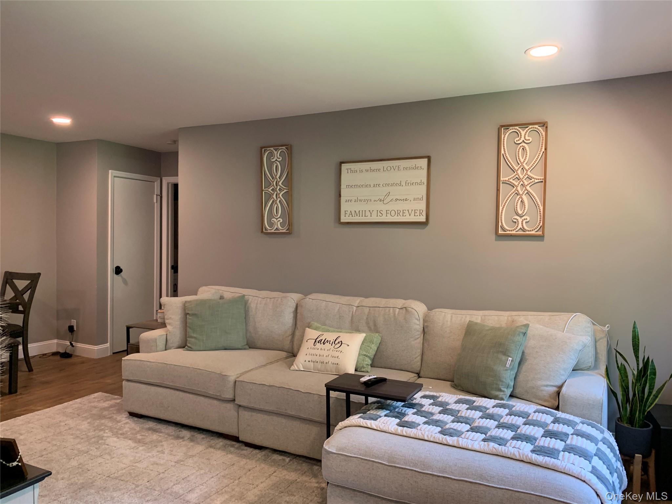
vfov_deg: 53.1
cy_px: 252
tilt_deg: -1.7
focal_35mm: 26
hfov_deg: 67.3
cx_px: 336
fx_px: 505
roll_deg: -0.9
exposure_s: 1/60
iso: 160
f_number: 1.8
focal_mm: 4.25
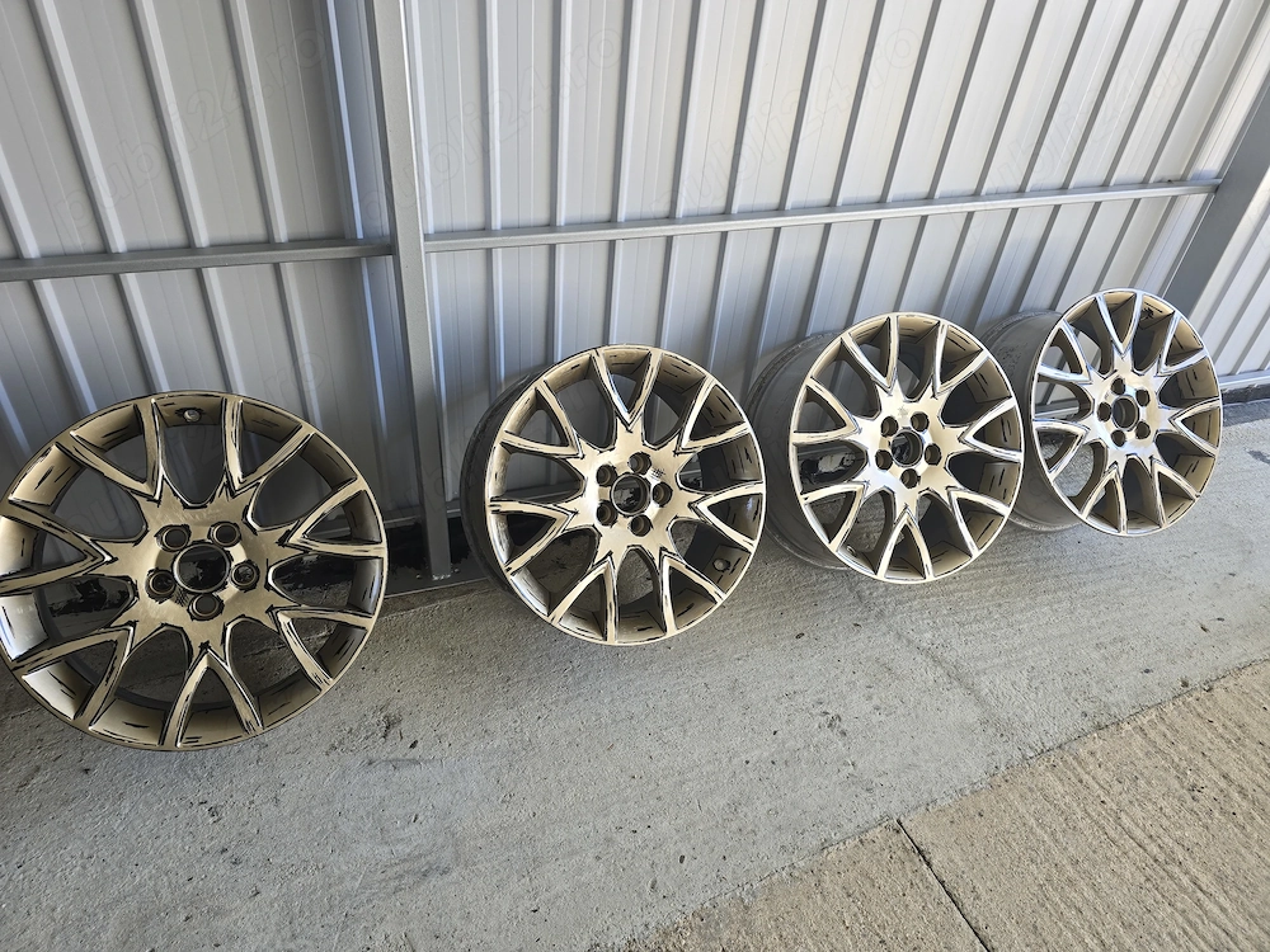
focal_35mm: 23
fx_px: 844
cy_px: 476
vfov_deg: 58.9
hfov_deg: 73.9
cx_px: 635
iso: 80
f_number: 1.7
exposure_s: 1/180
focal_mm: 6.3
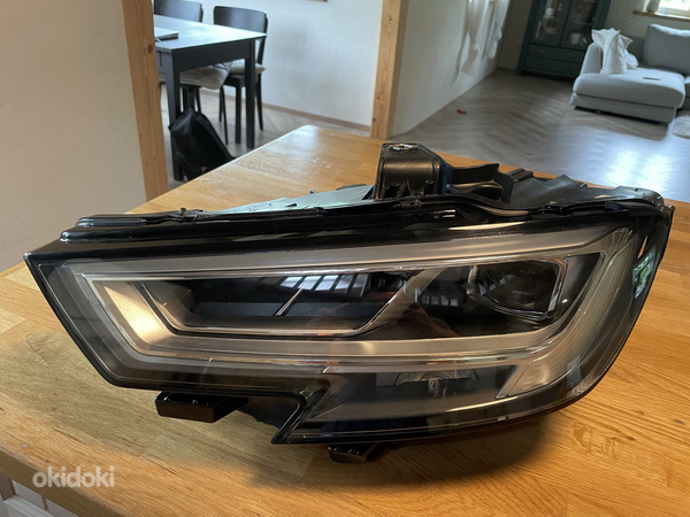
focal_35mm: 26
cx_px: 345
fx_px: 518
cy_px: 258
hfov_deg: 67.3
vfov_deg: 53.1
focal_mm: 4.2
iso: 320
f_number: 1.6
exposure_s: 1/50
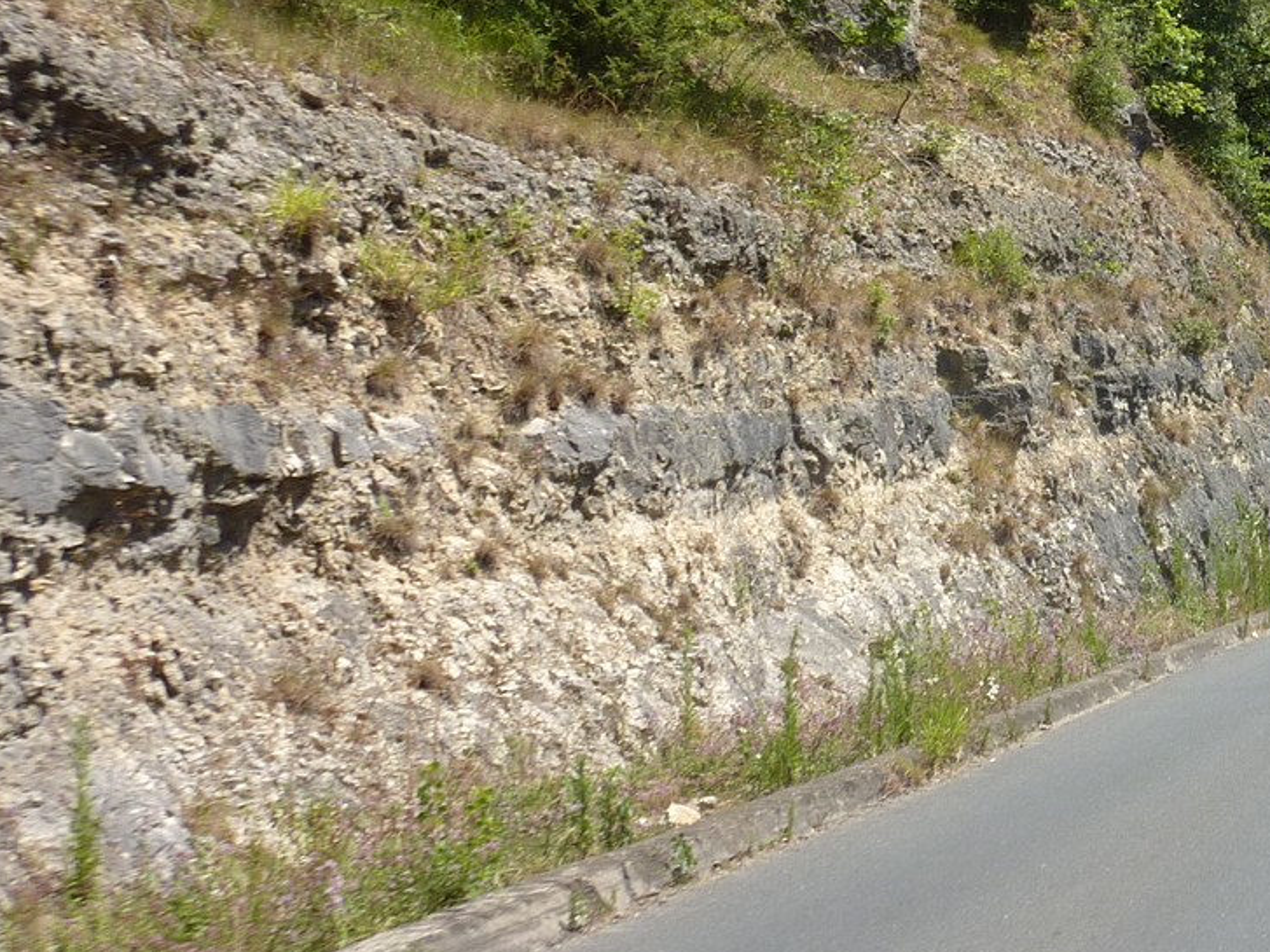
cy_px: 307
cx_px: 1352
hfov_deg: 27.2
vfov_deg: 22.1
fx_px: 2421
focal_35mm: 66
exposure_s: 1/500
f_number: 4
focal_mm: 5
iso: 80
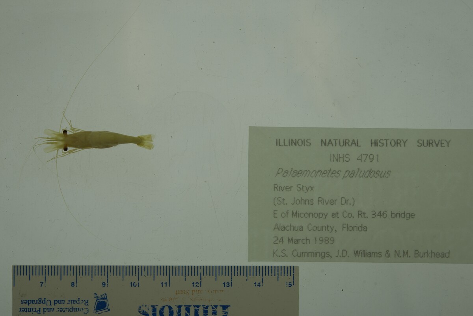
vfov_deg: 22.6
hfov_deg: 33.4
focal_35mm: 60
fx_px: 789
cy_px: 158
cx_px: 236
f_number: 9
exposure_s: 1/125
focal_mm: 60
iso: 50
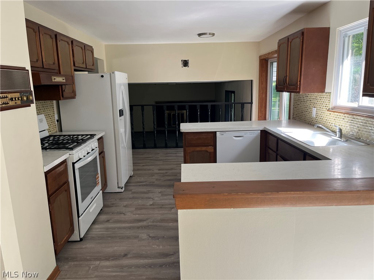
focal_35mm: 26
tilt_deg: -13.4
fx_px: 281
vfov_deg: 53.1
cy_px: 140
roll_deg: +1.2
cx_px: 187
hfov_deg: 67.3
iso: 64
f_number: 1.6
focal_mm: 5.1
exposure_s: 1/122
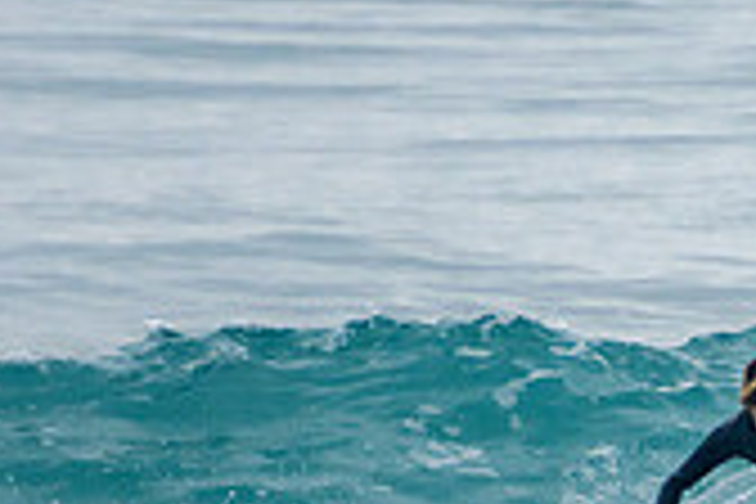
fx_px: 39813
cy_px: 596
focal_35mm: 1896
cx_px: 1443
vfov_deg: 0.7
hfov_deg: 1.1
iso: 500
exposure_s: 1/1250
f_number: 5.6
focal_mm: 400
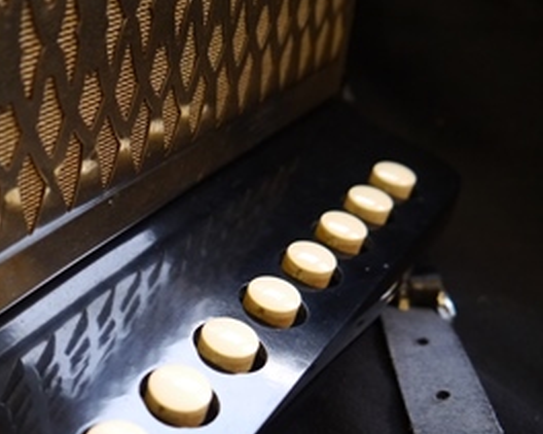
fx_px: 755
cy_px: 334
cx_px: 105
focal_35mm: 47
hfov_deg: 38.0
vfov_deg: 31.4
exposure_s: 1/50
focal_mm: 14
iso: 800
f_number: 3.5
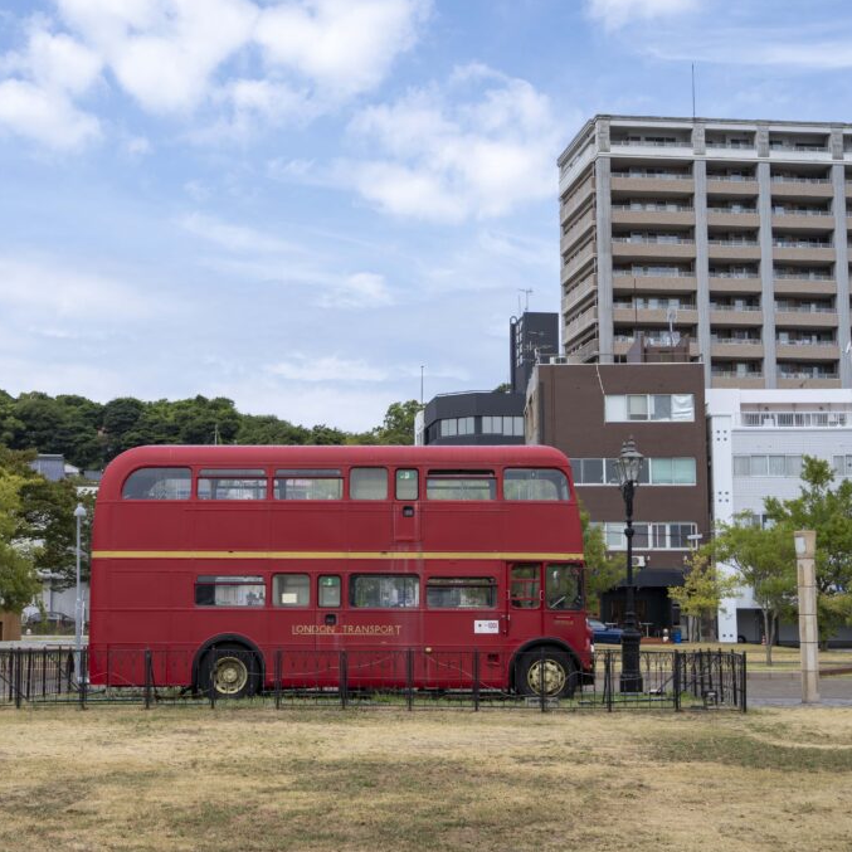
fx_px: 1504
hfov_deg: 31.6
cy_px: 426
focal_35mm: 54
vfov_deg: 31.6
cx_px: 359
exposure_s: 1/125
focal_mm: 42
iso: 100
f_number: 11
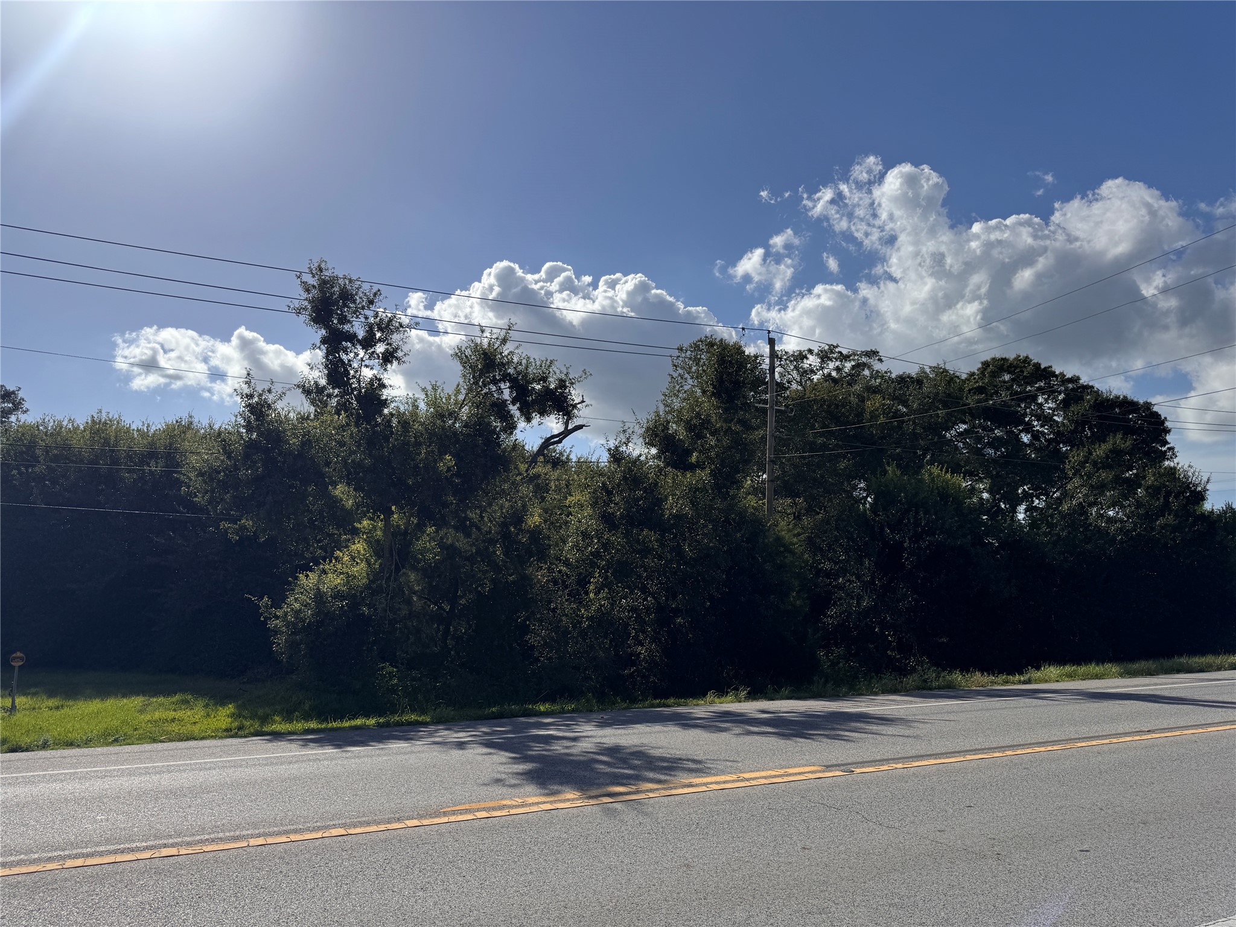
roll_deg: +0.2
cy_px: 464
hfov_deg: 71.6
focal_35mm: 24
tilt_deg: +9.0
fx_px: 857
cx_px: 618
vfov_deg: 56.8
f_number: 1.78
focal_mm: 6.76
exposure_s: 1/10417
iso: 80
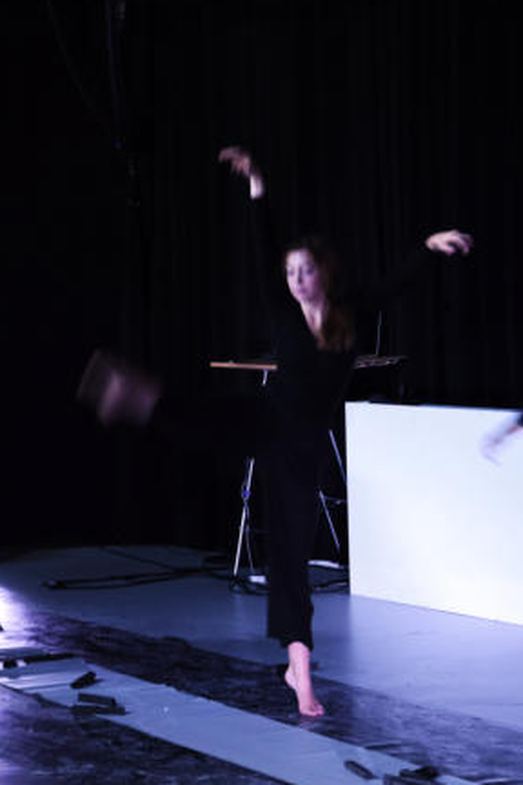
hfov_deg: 11.9
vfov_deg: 17.8
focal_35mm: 115
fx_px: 2506
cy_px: 360
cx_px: 255
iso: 800
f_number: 5.3
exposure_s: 1/15
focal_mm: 66
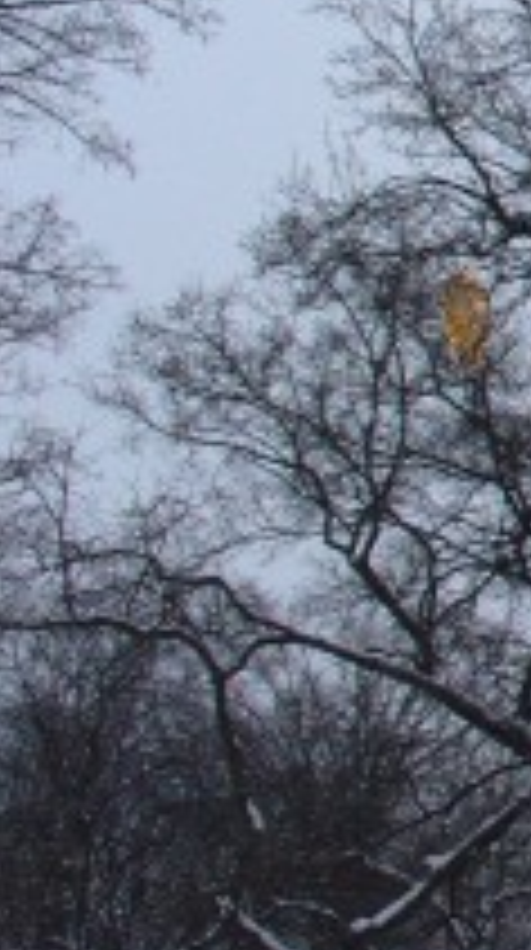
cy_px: 250
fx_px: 3369
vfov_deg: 16.0
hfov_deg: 7.9
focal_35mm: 134
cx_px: 1566
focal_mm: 6.1
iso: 100
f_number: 2.8
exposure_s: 1/60
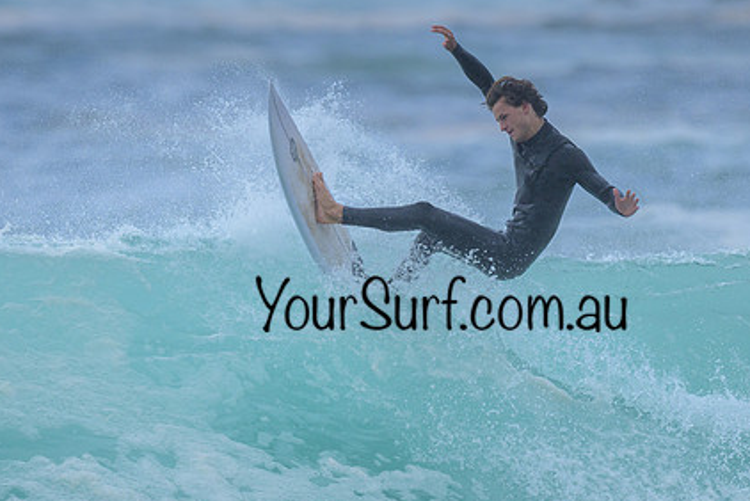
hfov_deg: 1.4
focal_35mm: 1455
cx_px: 353
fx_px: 30332
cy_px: 400
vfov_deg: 0.9
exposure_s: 1/2000
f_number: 6.3
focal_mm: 800
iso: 360
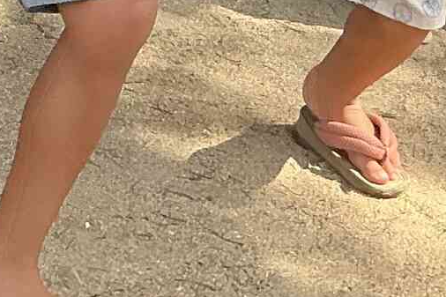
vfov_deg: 7.9
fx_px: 1907
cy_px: -532
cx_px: 279
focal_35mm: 154
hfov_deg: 13.3
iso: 25
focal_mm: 3
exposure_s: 1/978
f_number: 1.8
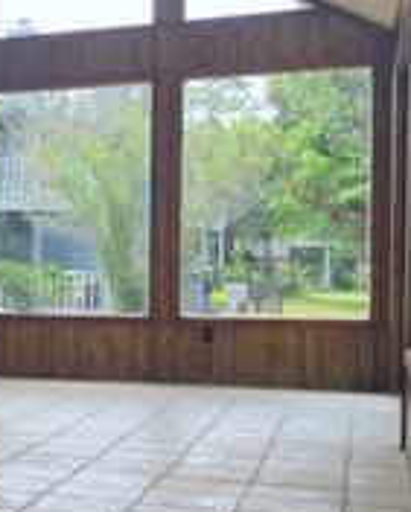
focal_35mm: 77
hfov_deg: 17.1
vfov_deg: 24.7
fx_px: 1170
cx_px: -277
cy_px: 285
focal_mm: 4.15
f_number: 2.2
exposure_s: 1/198
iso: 32
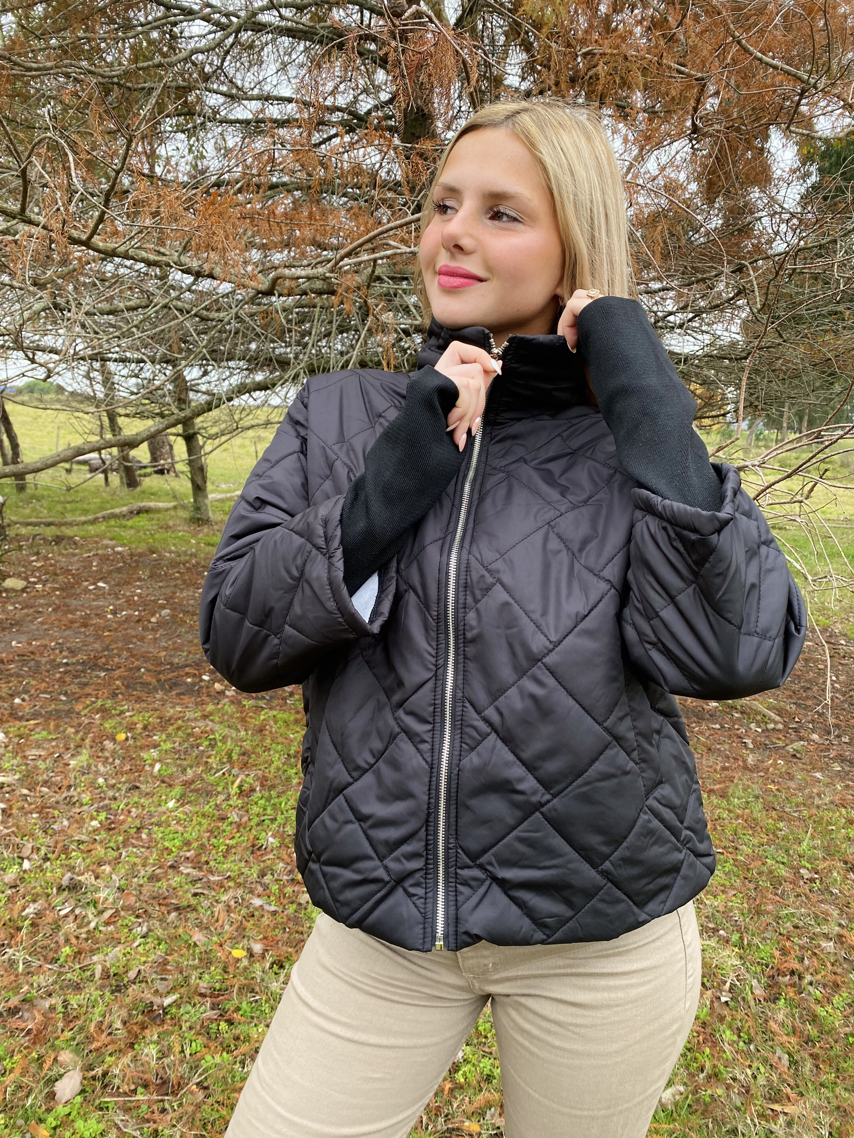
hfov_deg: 53.1
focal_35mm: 26
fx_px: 855
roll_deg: -1.4
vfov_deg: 67.3
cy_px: 569
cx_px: 427
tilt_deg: -8.5
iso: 32
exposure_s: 1/331
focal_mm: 4.25
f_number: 1.8
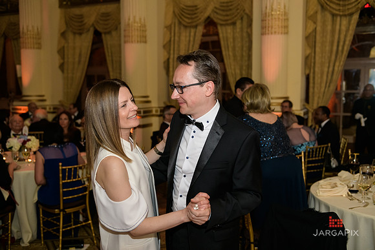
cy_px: 125
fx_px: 396
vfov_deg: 35.1
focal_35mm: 38
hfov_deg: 50.7
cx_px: 188
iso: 1600
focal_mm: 38
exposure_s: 1/100
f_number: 3.2
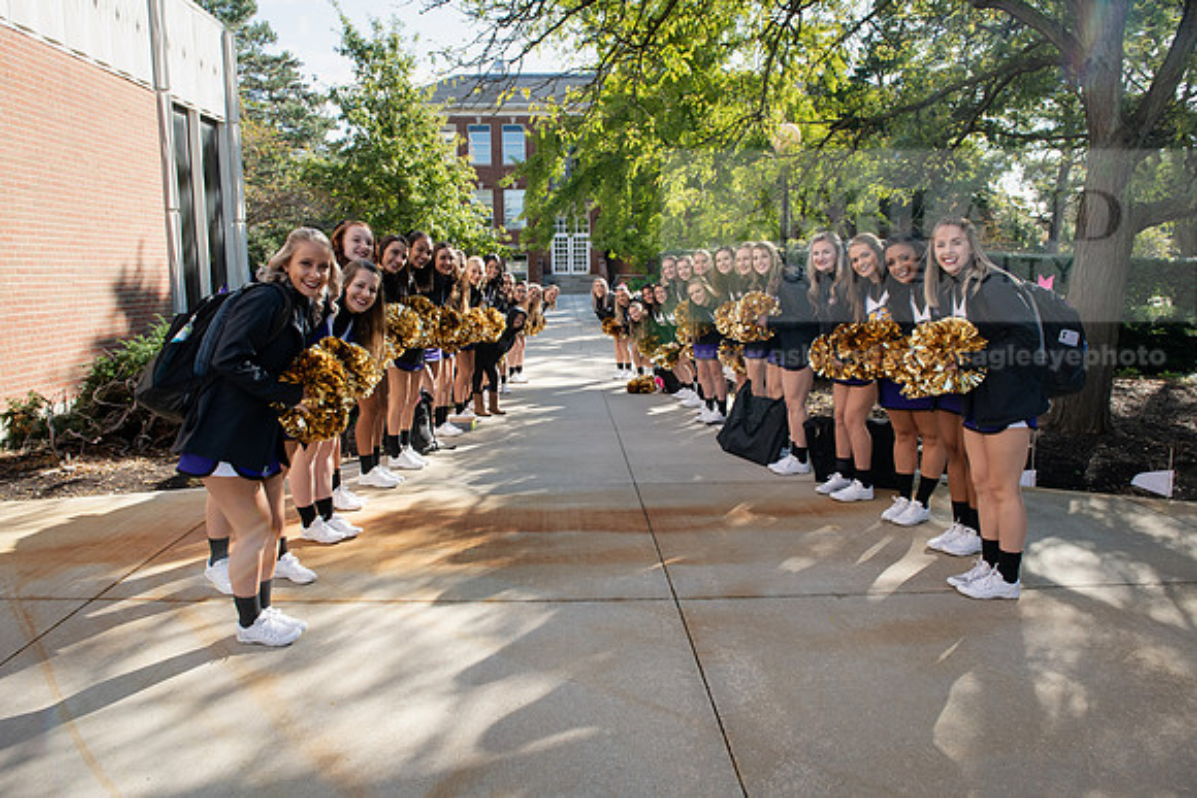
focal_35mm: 24
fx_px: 798
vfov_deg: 53.2
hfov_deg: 73.7
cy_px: 399
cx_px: 598
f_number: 7.1
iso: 400
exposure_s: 1/320
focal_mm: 24
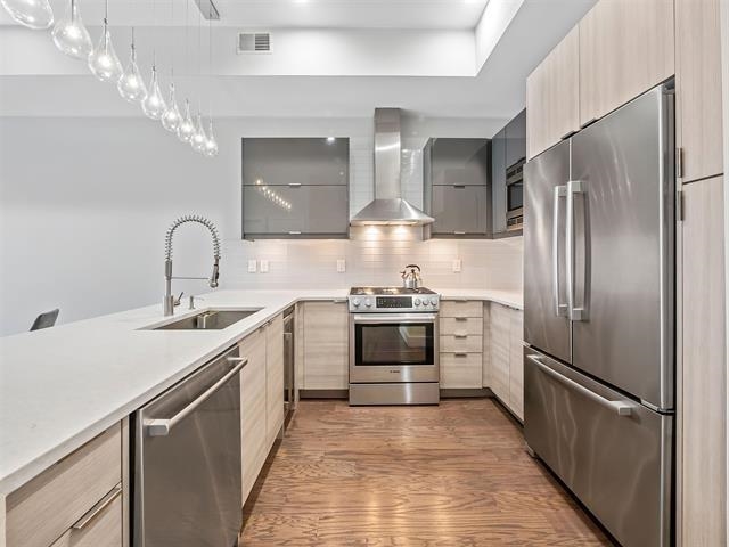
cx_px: 364
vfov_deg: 85.7
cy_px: 274
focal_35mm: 14
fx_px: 295
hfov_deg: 102.1
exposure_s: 1/8
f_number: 10
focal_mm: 7
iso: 640
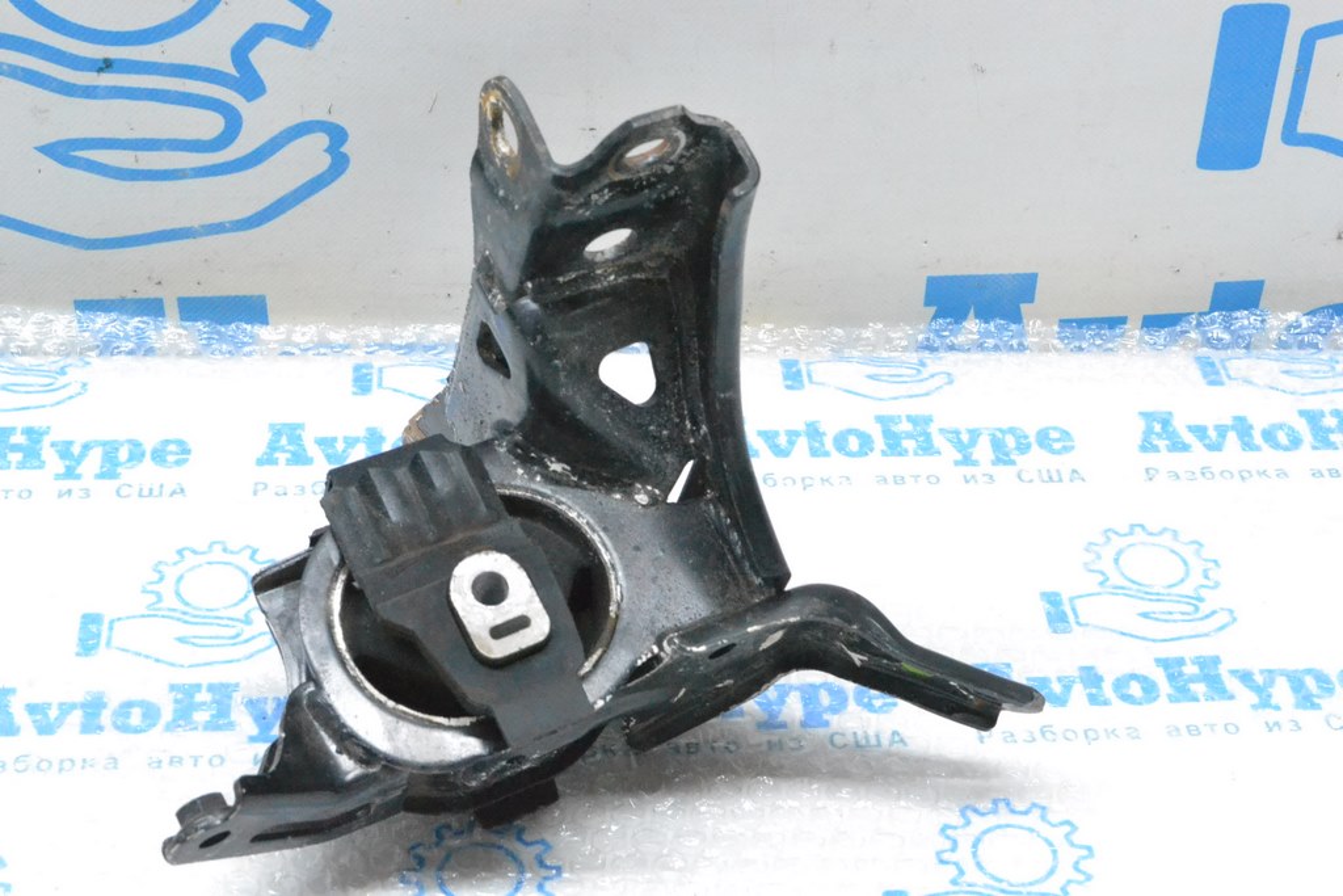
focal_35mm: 66
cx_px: 672
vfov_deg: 20.6
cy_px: 448
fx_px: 2462
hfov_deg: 30.5
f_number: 11
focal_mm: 44
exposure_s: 1/100
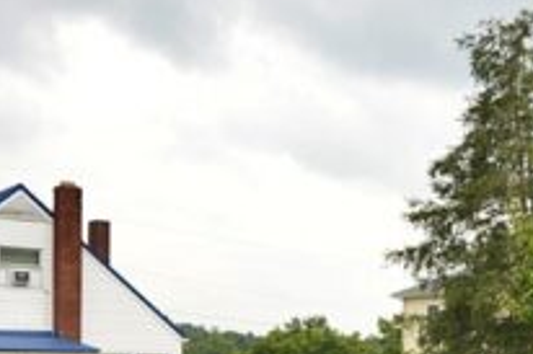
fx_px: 1036
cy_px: 376
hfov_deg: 28.1
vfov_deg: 18.8
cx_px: 445
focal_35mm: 70
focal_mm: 12
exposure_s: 1/160
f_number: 6.3
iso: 100
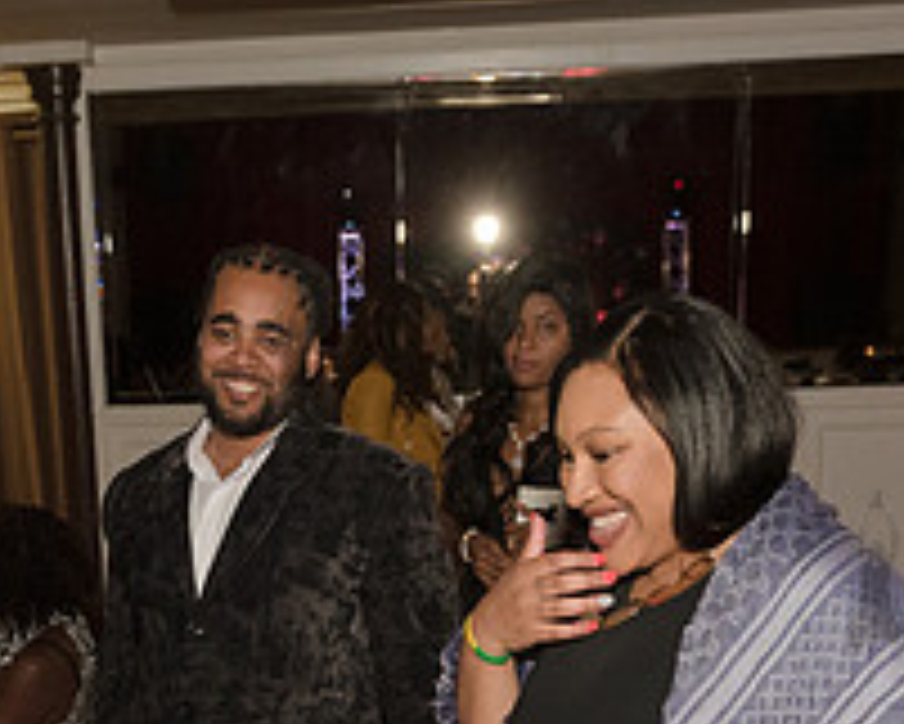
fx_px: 1740
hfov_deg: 28.9
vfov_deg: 22.3
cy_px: 785
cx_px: 292
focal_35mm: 65
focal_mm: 24
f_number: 3.5
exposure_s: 1/250
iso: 2000
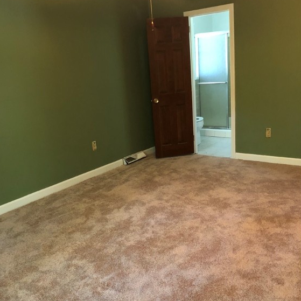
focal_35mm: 34
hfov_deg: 48.4
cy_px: 156
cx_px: 148
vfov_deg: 48.4
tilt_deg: -14.8
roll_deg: +5.0
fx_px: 334
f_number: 1.8
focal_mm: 3.99
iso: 100
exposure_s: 1/5
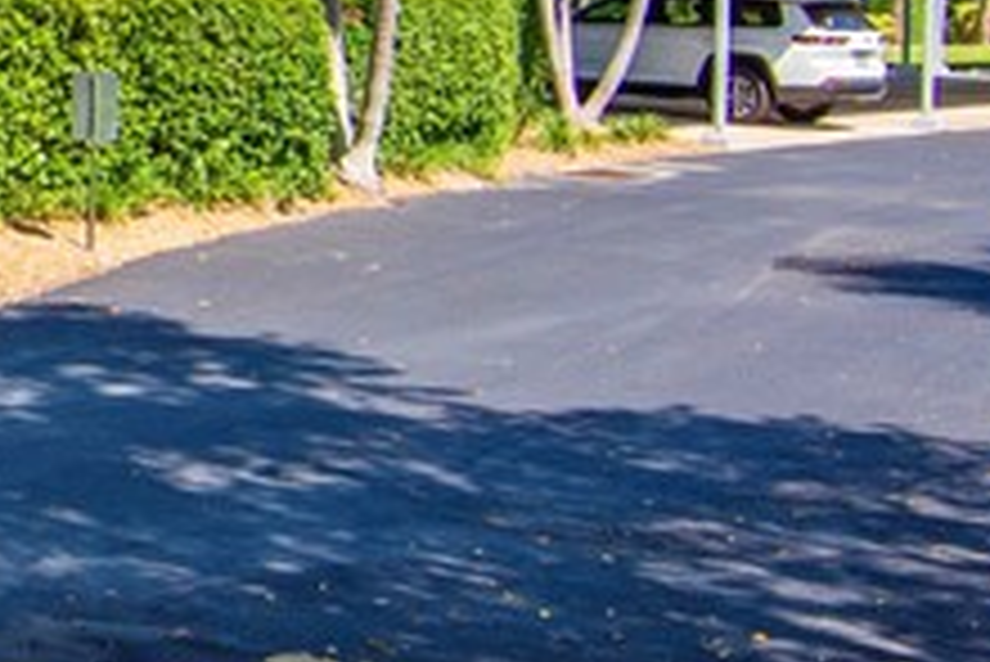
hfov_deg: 20.3
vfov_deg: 16.3
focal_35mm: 81
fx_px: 2242
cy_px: -45
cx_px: -603
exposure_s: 1/400
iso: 320
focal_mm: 11
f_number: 10
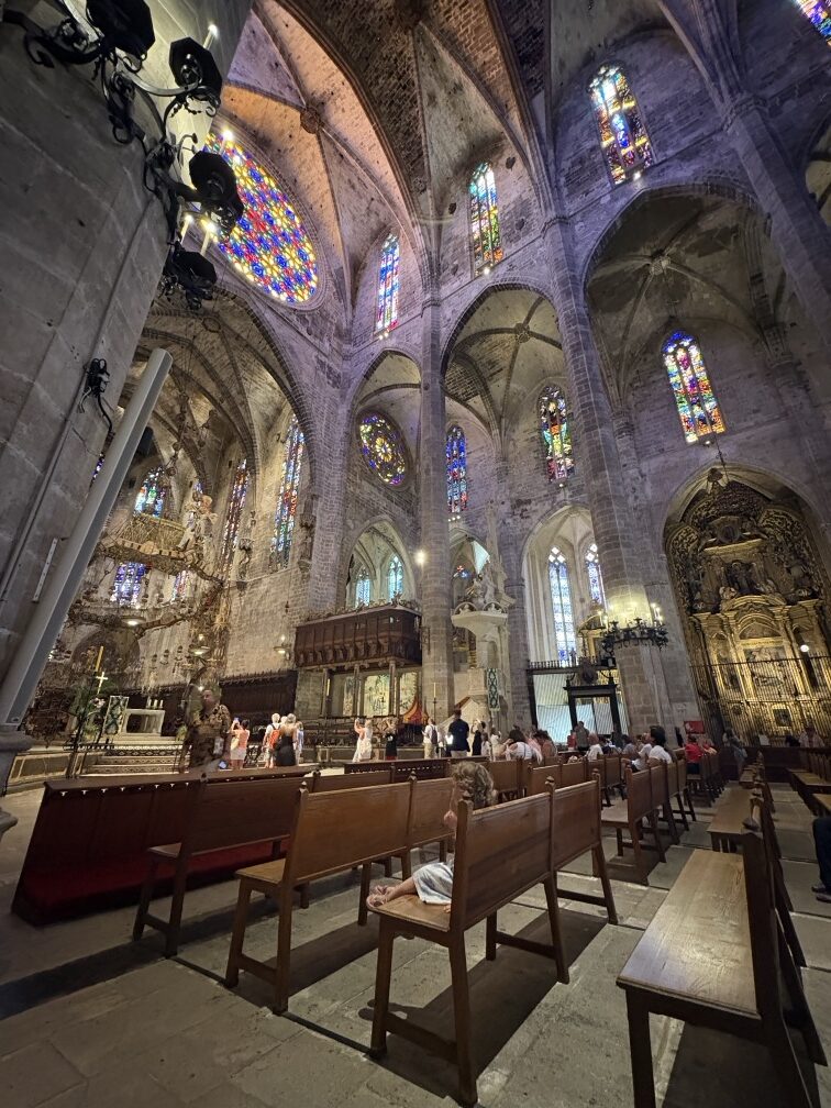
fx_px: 448
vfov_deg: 102.1
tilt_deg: +23.2
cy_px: 554
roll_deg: -0.3
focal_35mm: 14
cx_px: 416
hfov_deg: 85.7
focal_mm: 2.22
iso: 1000
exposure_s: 1/33
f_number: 2.2
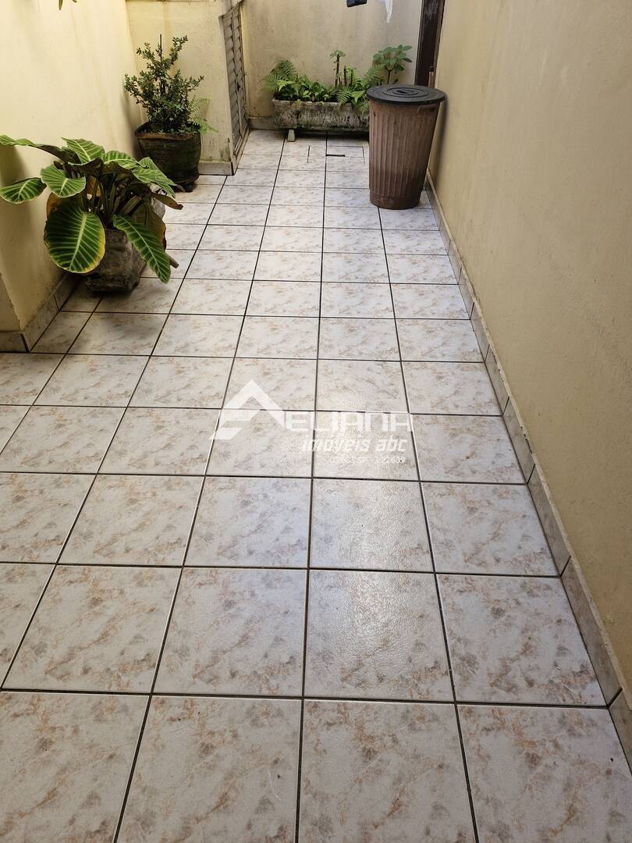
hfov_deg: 58.9
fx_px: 560
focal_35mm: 23
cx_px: 316
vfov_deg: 73.9
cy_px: 422
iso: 50
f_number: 1.8
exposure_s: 1/418
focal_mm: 5.54
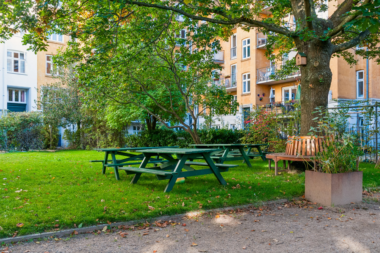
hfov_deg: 57.2
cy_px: 126
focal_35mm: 33
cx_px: 190
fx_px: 348
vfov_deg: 40.0
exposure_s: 1/20
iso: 200
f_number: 10
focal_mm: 22
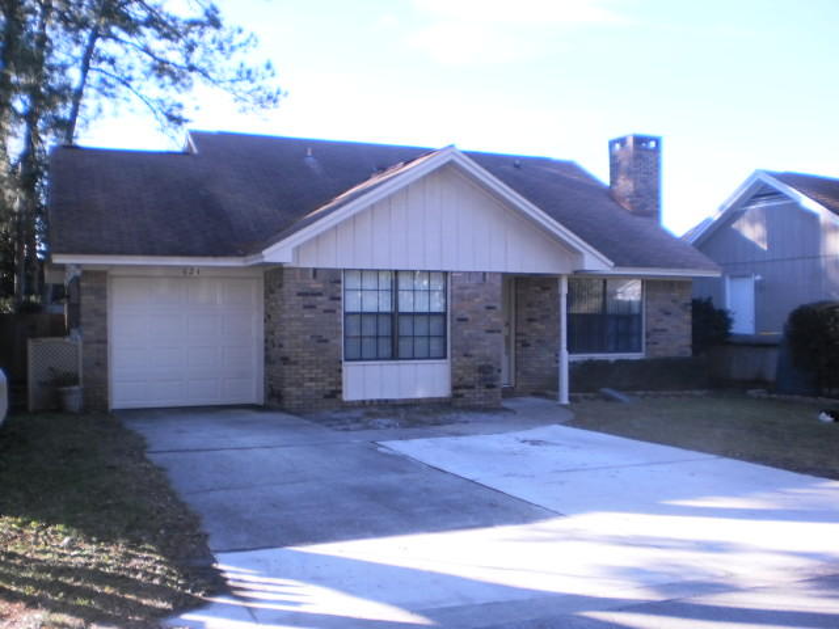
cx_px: 420
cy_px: 314
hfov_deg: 51.4
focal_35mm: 36
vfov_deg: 39.7
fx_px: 873
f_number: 3.1
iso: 100
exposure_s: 1/250
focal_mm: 6.3
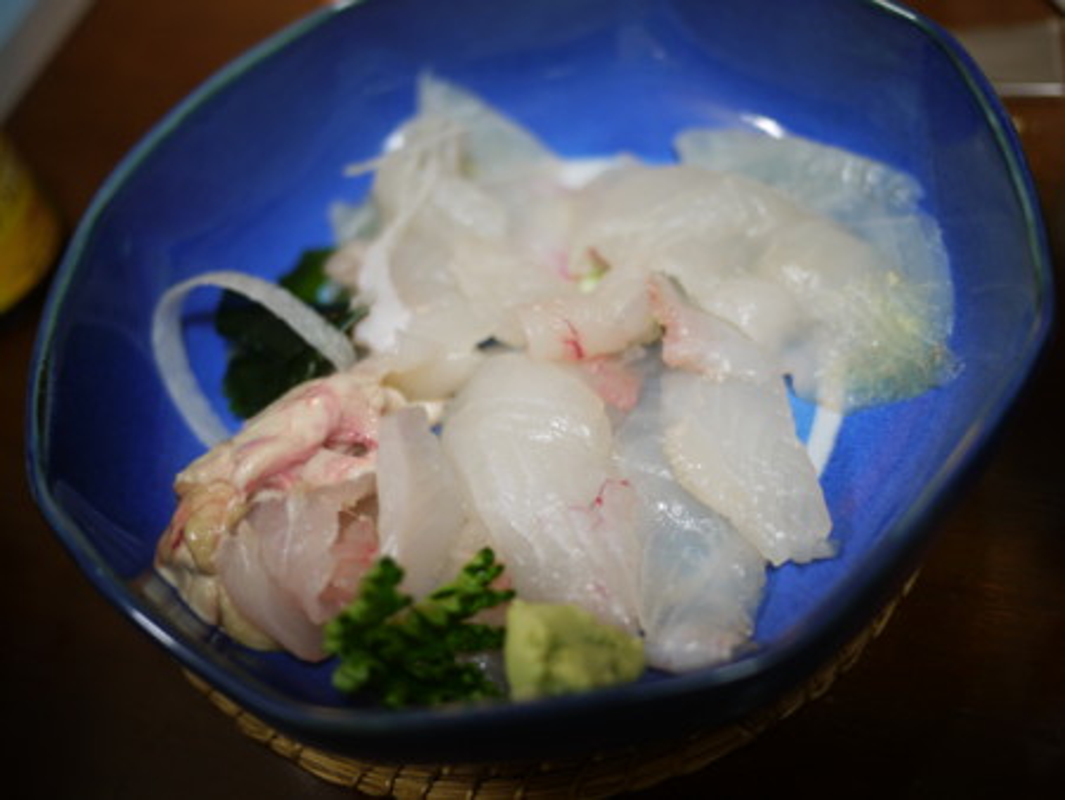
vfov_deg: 36.0
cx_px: 532
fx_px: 1231
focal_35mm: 40
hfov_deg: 46.8
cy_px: 400
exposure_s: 1/40
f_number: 1.7
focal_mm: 20
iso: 100
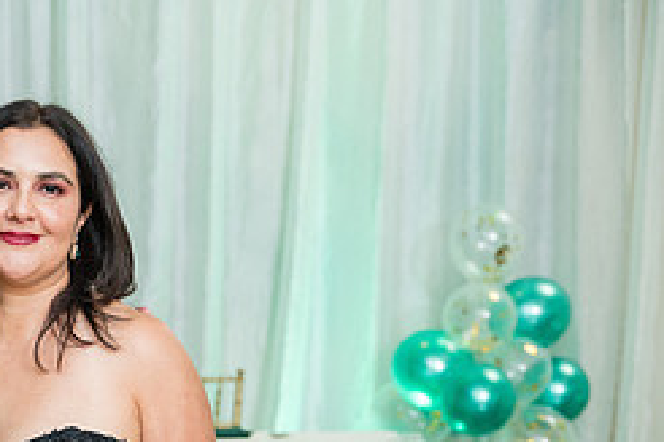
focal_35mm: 105
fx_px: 1937
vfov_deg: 12.9
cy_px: 430
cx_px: -116
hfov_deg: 18.5
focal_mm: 44.6
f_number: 2.8
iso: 1600
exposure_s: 1/250
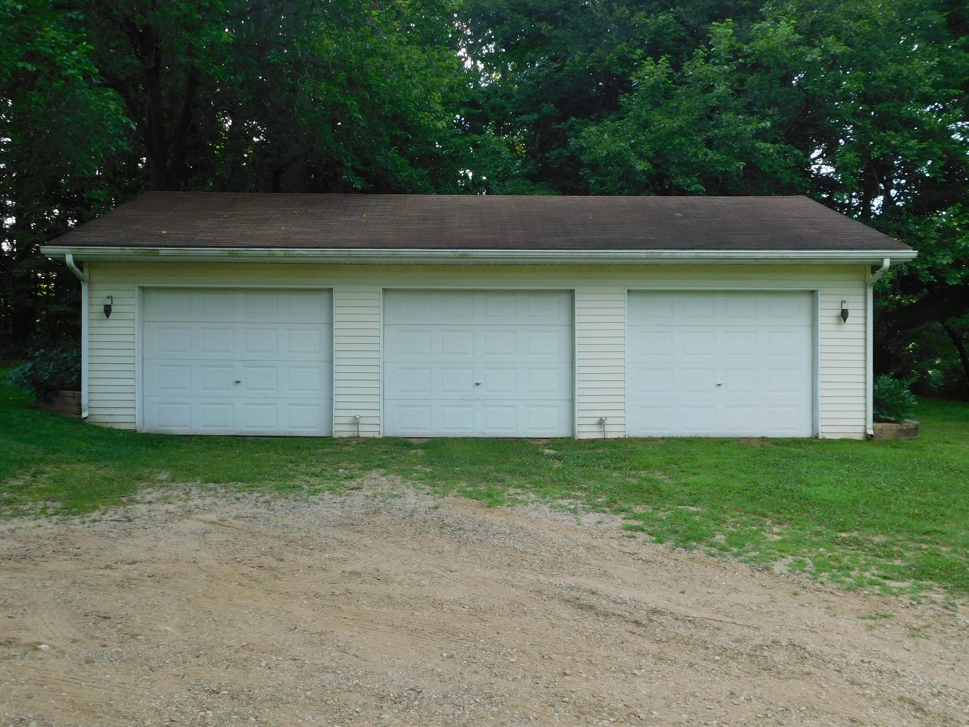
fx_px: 1008
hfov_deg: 51.4
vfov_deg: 39.7
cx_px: 484
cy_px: 364
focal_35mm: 36
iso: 125
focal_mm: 6.3
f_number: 3.5
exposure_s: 1/250
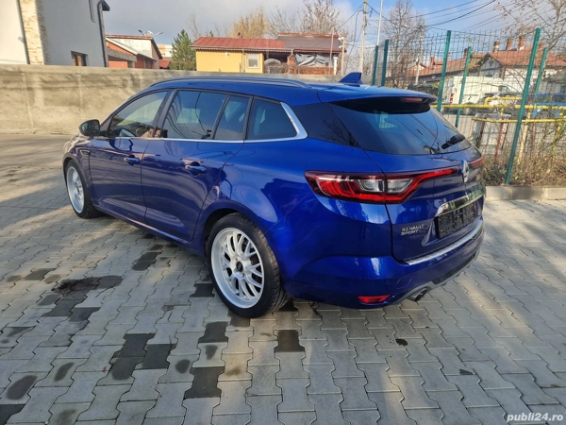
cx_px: 283
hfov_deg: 73.9
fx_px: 376
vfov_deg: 58.9
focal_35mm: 23
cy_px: 212
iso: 50
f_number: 1.8
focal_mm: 5.4
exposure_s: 1/696
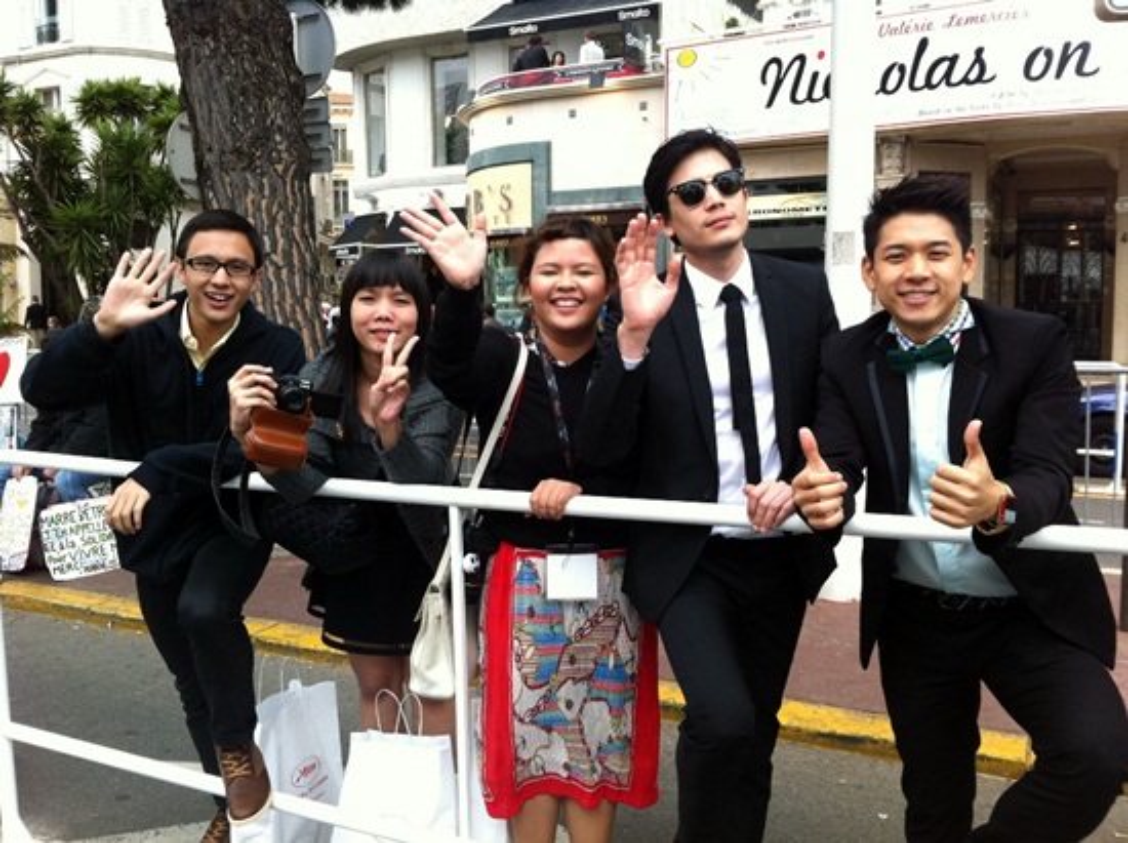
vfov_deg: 40.6
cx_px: 564
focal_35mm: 35
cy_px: 422
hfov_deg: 52.7
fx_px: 1139
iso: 80
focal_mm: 3.85
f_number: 2.8
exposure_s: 1/245
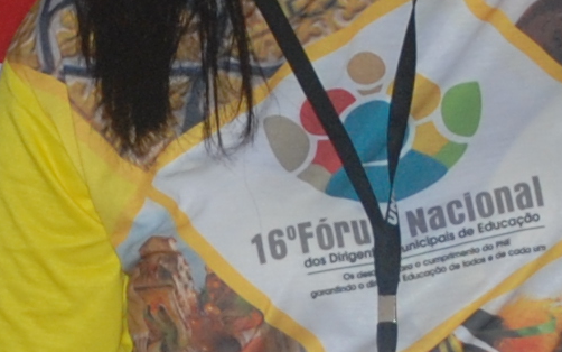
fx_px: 4703
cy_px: 325
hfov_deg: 6.8
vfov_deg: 4.3
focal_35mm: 307
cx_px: 82
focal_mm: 26
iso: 200
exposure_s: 1/60
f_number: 4.2
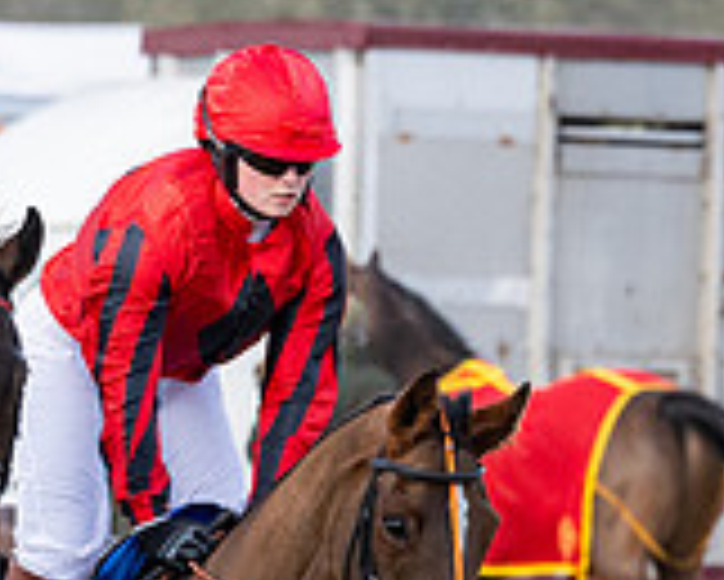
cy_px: 840
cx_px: 58
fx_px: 29931
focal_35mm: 1396
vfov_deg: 1.1
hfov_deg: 1.4
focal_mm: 185
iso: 400
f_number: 5
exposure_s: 1/1000
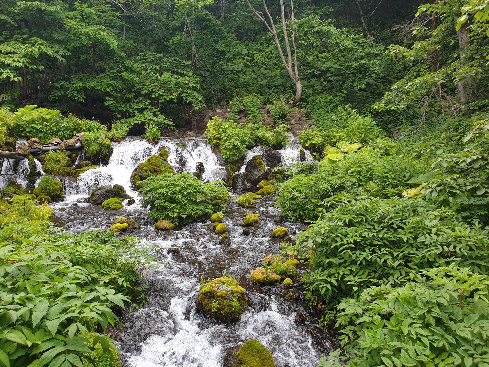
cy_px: 184
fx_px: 367
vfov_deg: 53.1
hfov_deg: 67.3
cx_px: 244
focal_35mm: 26
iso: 50
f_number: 2.4
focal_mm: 4.3
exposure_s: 1/144
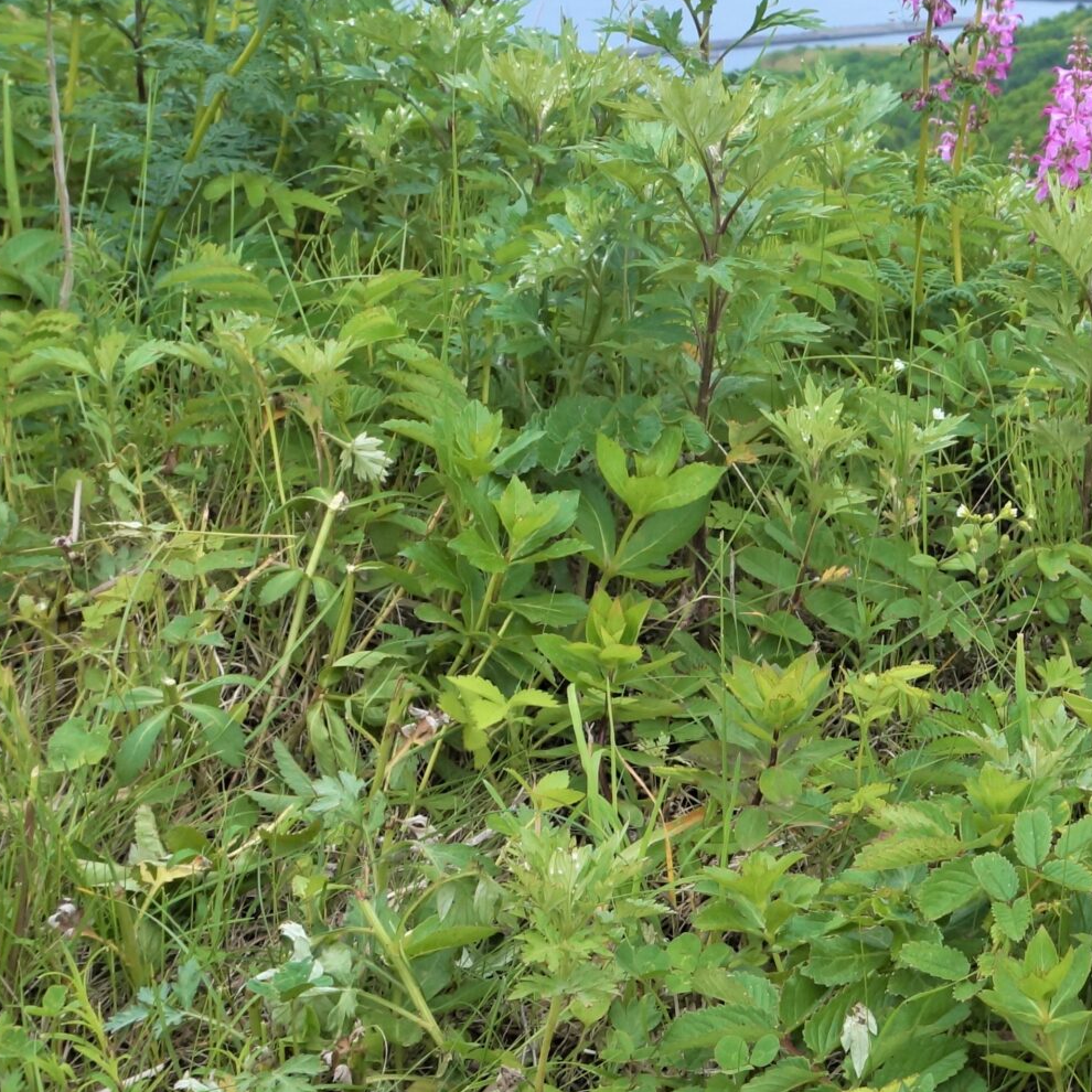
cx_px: 1273
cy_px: 197
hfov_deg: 20.6
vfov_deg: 21.6
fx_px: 2820
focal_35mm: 79
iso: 400
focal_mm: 24
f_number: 11
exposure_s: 1/160
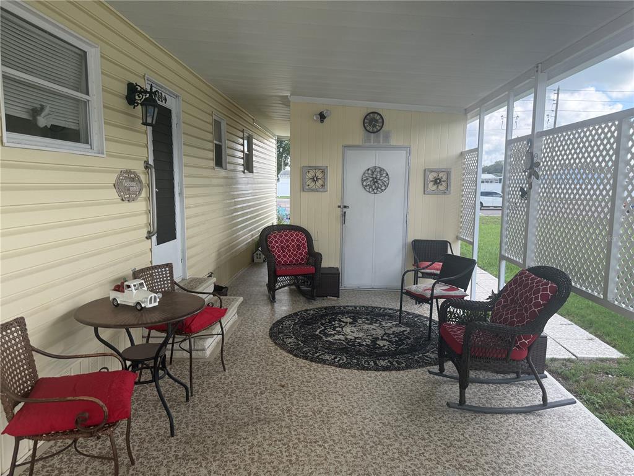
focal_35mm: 24
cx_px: 317
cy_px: 238
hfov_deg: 71.6
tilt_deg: -6.9
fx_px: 440
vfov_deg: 56.8
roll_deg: +1.8
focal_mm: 6.76
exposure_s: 1/967
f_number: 1.78
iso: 100
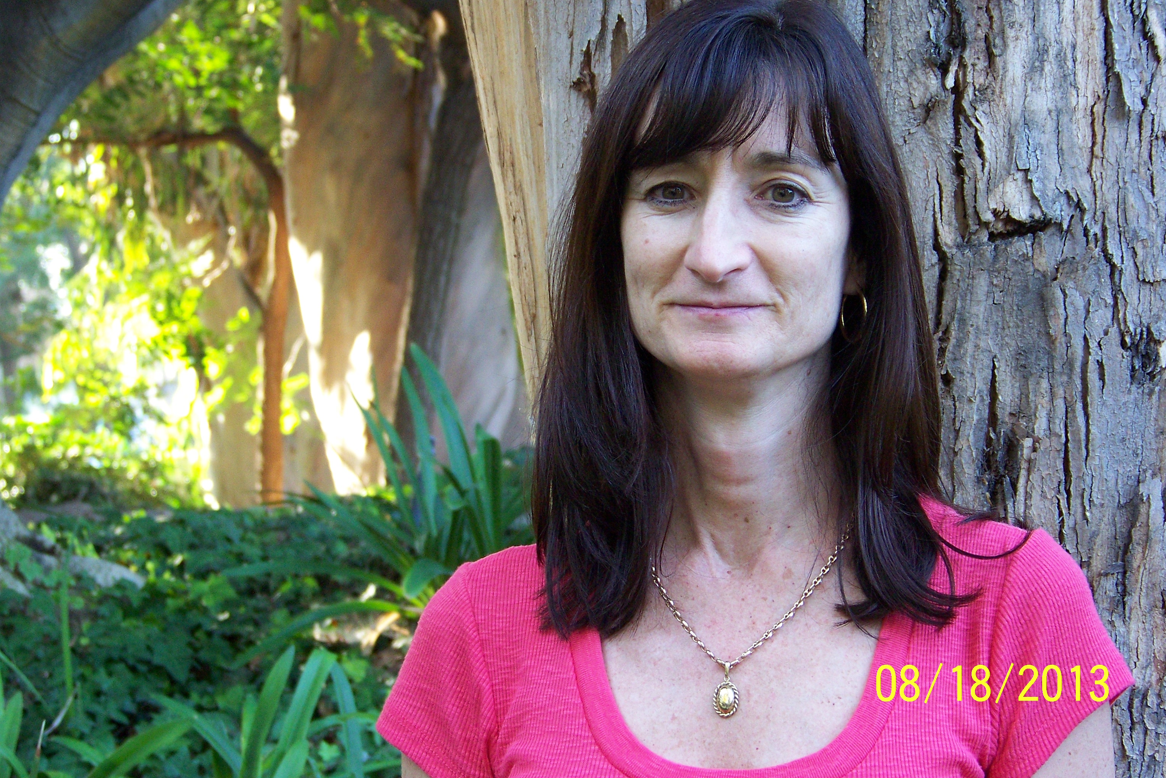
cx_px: 587
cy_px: 357
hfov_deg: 18.4
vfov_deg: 12.3
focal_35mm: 111
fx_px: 3595
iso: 160
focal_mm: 17.6
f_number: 3.2
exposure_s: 1/40
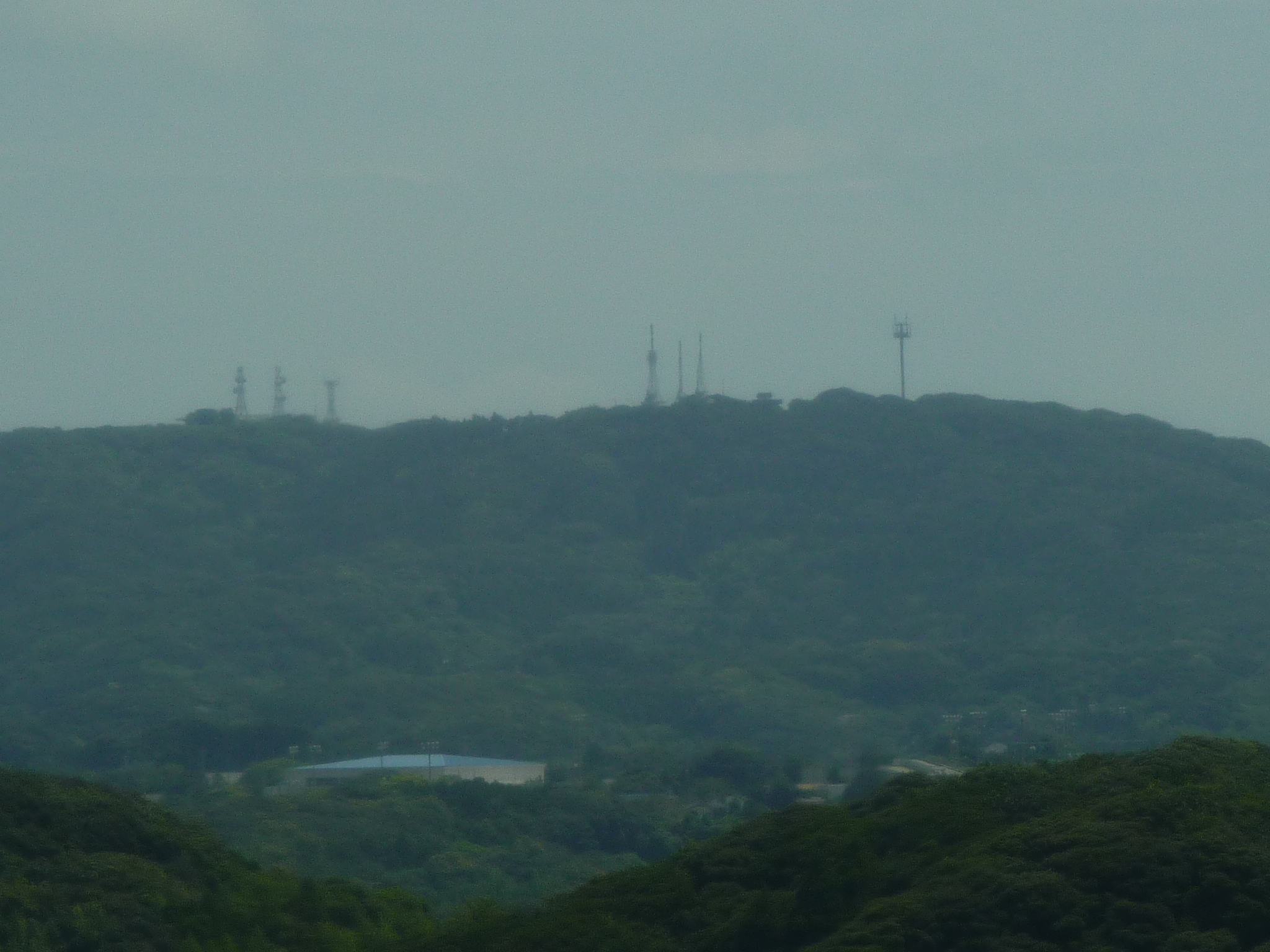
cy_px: 476
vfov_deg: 4.2
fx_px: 12914
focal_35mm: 352
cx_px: 635
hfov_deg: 5.6
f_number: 5.6
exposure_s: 1/640
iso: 80
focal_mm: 32.1
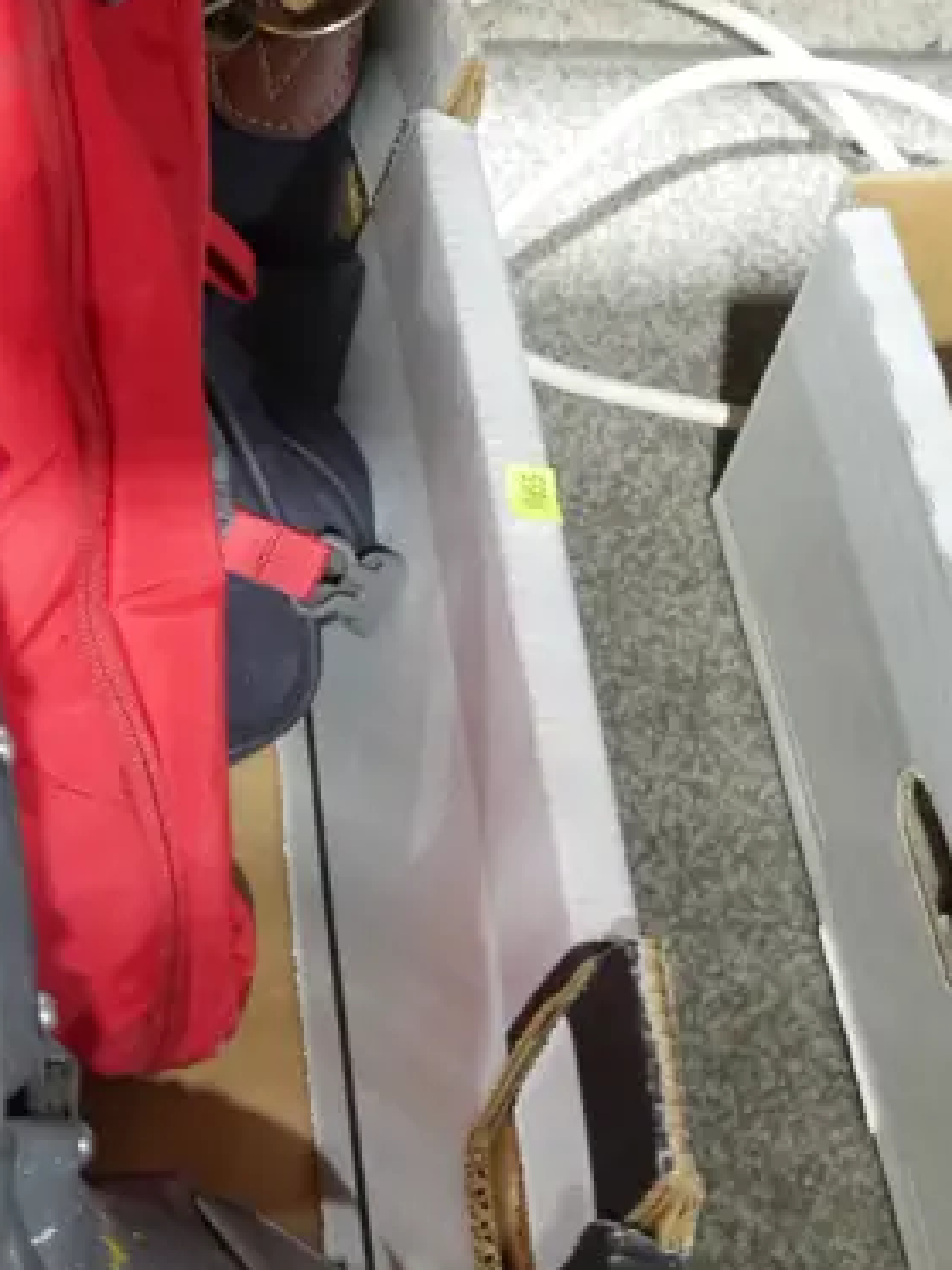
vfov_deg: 25.2
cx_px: -317
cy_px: 417
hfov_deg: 17.8
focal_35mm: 77
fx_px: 2824
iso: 2500
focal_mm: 14
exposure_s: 1/60
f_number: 3.5
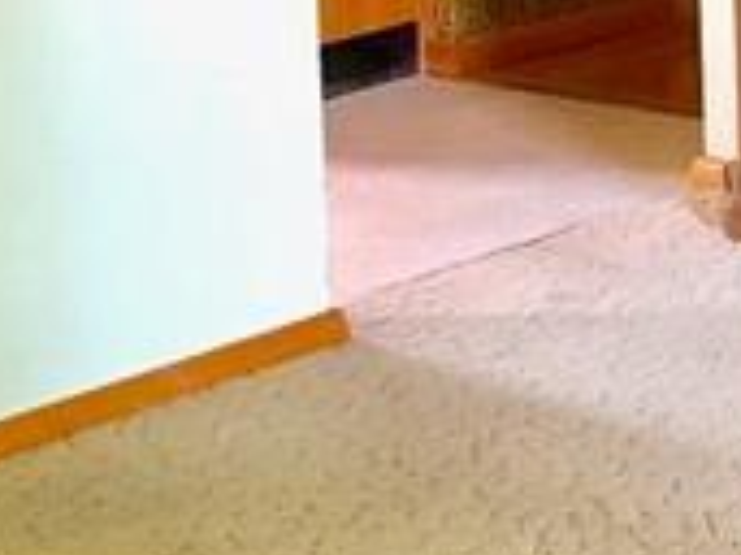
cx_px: 1218
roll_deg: +1.3
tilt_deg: -8.5
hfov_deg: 11.2
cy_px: -217
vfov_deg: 8.7
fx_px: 3594
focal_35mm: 168
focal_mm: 3.99
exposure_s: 1/15
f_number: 1.8
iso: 64
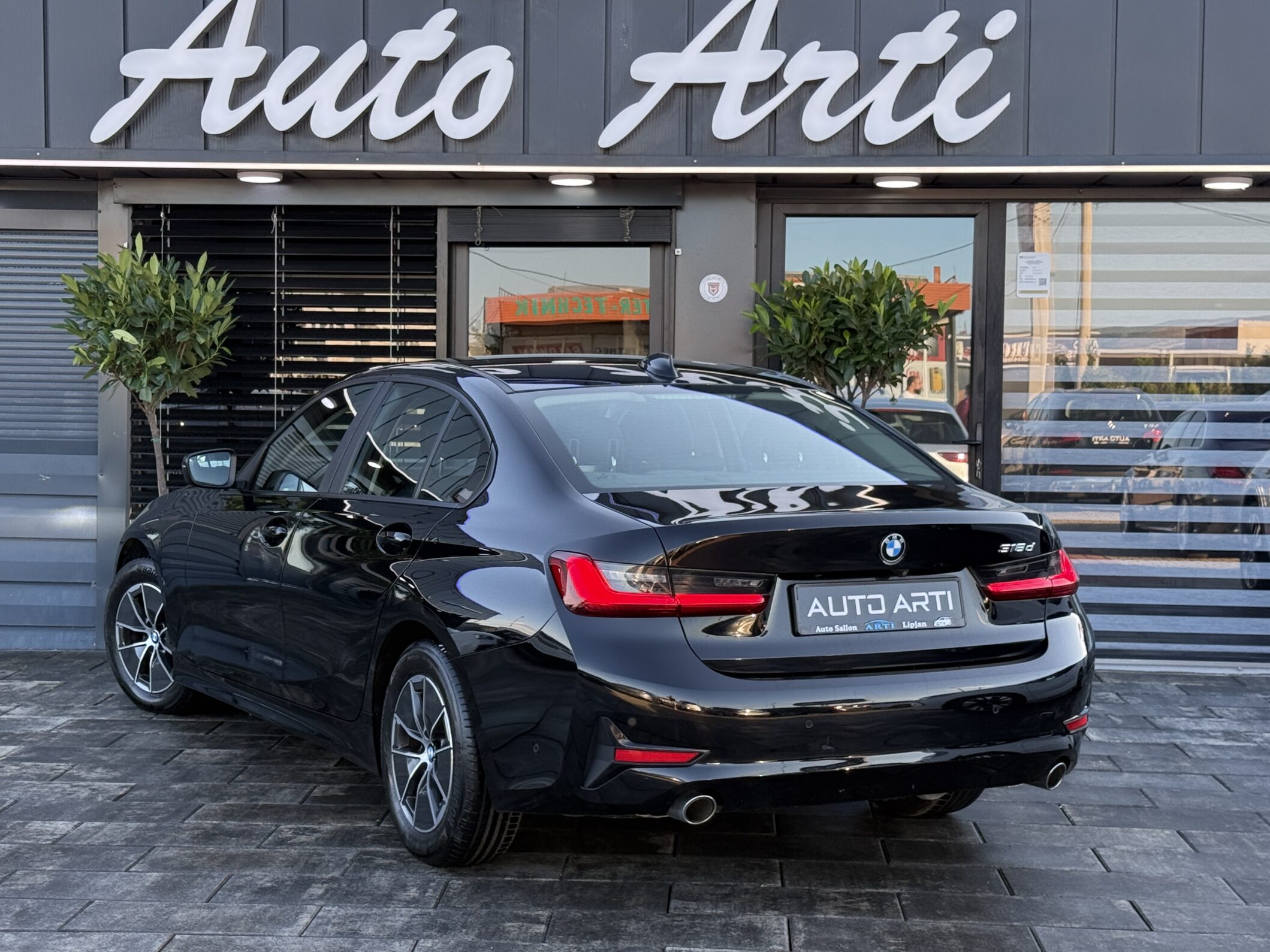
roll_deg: -0.4
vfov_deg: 25.2
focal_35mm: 58
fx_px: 2128
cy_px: 468
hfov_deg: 33.2
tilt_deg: -1.4
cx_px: 547
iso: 80
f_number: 1.78
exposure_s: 1/398
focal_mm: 6.76
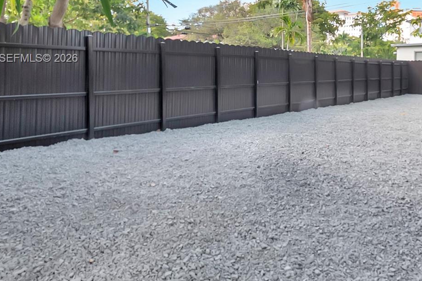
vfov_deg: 47.1
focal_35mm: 26
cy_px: 59
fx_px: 305
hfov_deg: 66.3
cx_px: 301
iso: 250
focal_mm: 10
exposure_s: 1/80
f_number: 8
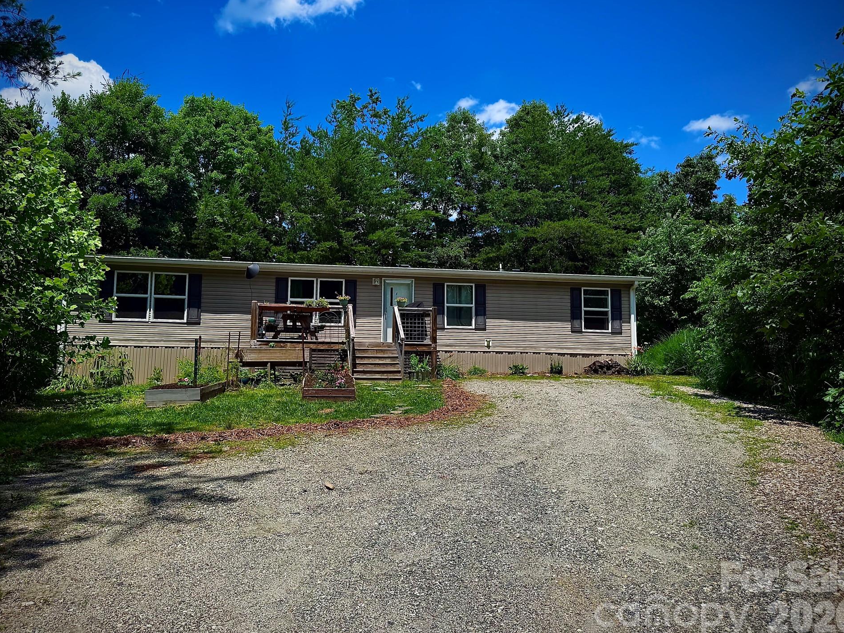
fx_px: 634
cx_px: 406
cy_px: 306
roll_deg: -1.0
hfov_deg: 67.3
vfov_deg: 53.1
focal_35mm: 26
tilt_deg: +4.5
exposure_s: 1/4673
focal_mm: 6.76
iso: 80
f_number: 1.78
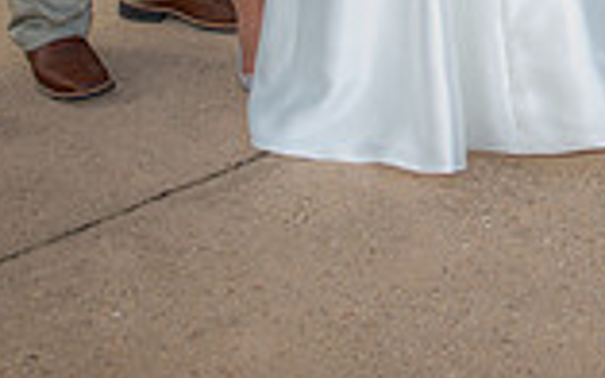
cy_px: -355
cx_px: 601
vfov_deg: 11.0
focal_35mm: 109
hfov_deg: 18.6
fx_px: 1797
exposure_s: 1/125
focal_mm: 29
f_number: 5
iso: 50
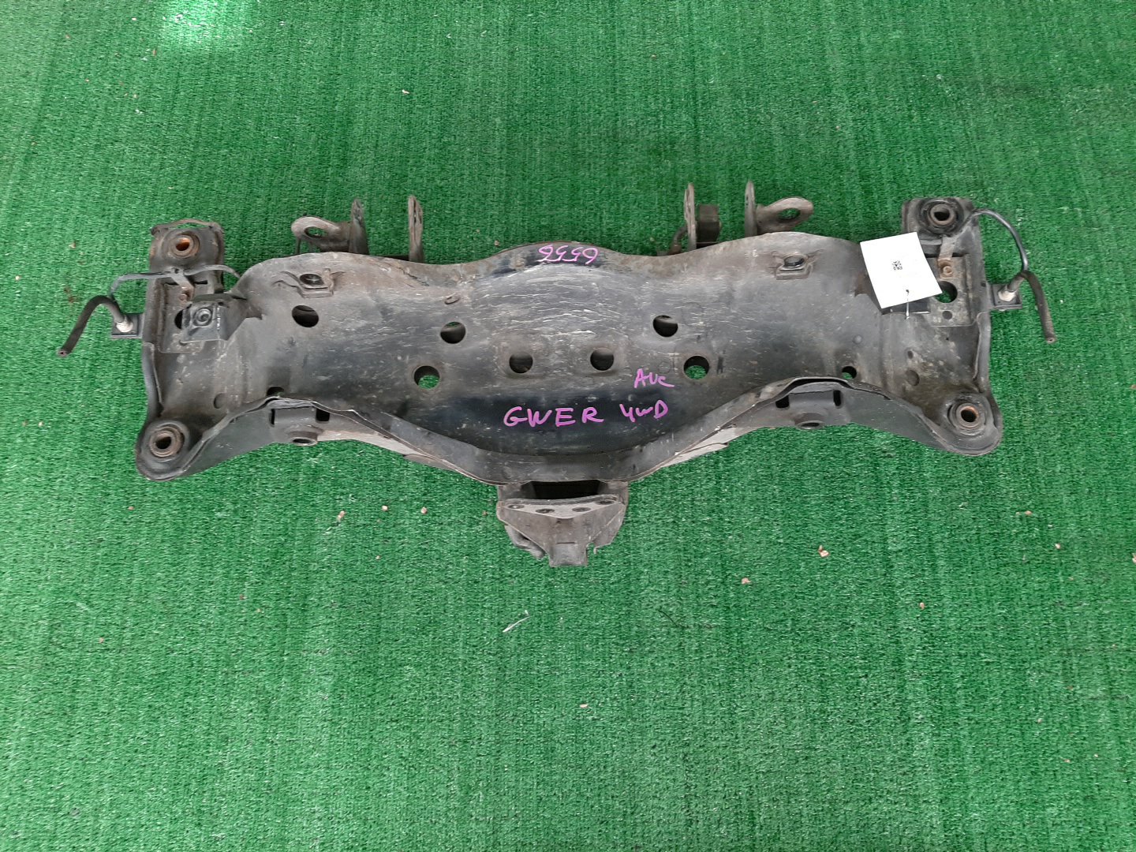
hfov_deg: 67.3
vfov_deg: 53.1
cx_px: 568
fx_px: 853
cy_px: 426
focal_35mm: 26
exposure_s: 1/50
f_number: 1.7
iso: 128
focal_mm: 3.93
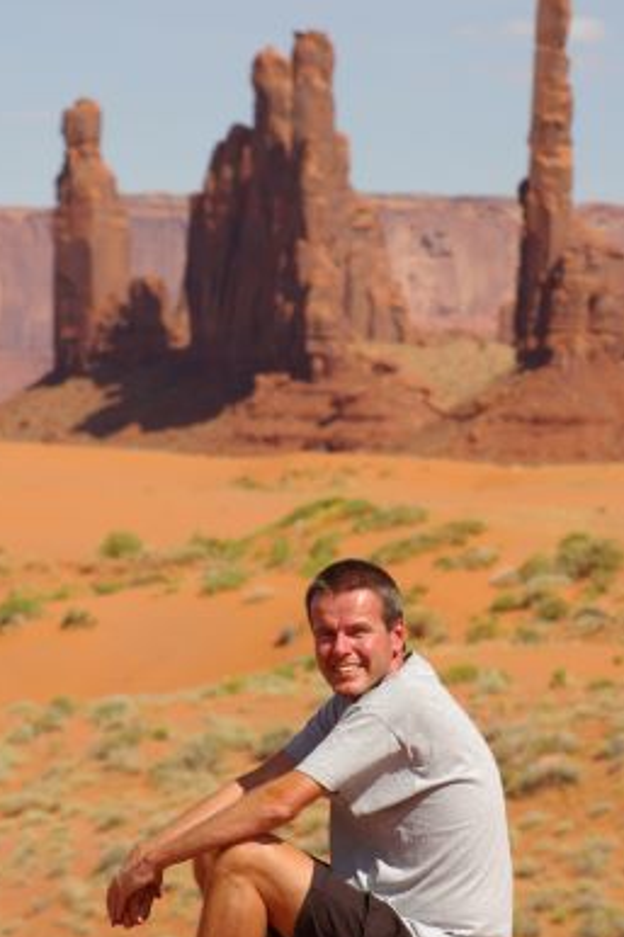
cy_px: 538
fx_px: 5846
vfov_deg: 9.2
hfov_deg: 6.1
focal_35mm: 225
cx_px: 357
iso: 200
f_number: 8
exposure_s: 1/750
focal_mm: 113
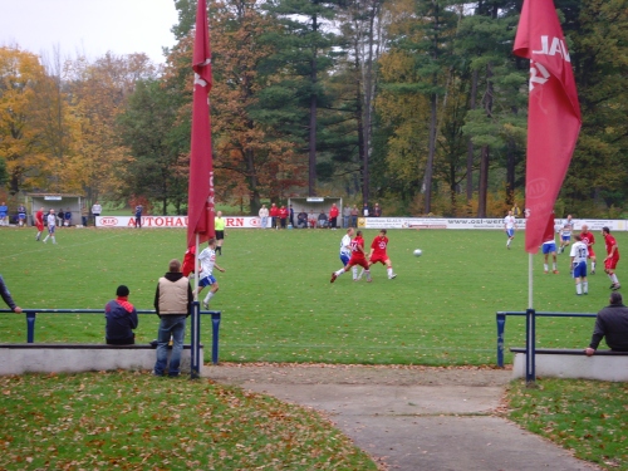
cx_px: 314
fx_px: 1451
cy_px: 236
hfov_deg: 24.4
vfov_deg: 18.4
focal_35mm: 80
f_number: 4.2
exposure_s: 1/90
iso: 100
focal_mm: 13.7
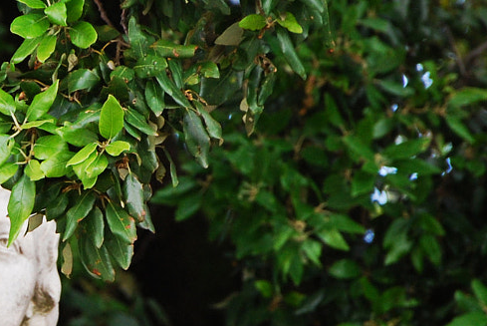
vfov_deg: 2.7
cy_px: 247
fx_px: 6981
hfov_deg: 4.0
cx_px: -14
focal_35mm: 516
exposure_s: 1/125
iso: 360
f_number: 5.6
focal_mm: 105
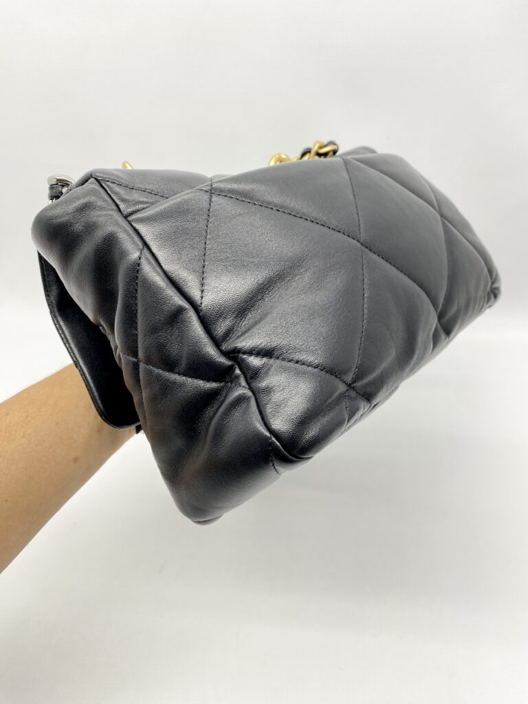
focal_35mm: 26
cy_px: 352
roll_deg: +2.4
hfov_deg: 53.1
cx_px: 264
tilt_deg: -38.1
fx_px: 529
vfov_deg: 67.3
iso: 40
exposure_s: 1/100
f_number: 1.8
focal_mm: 4.25
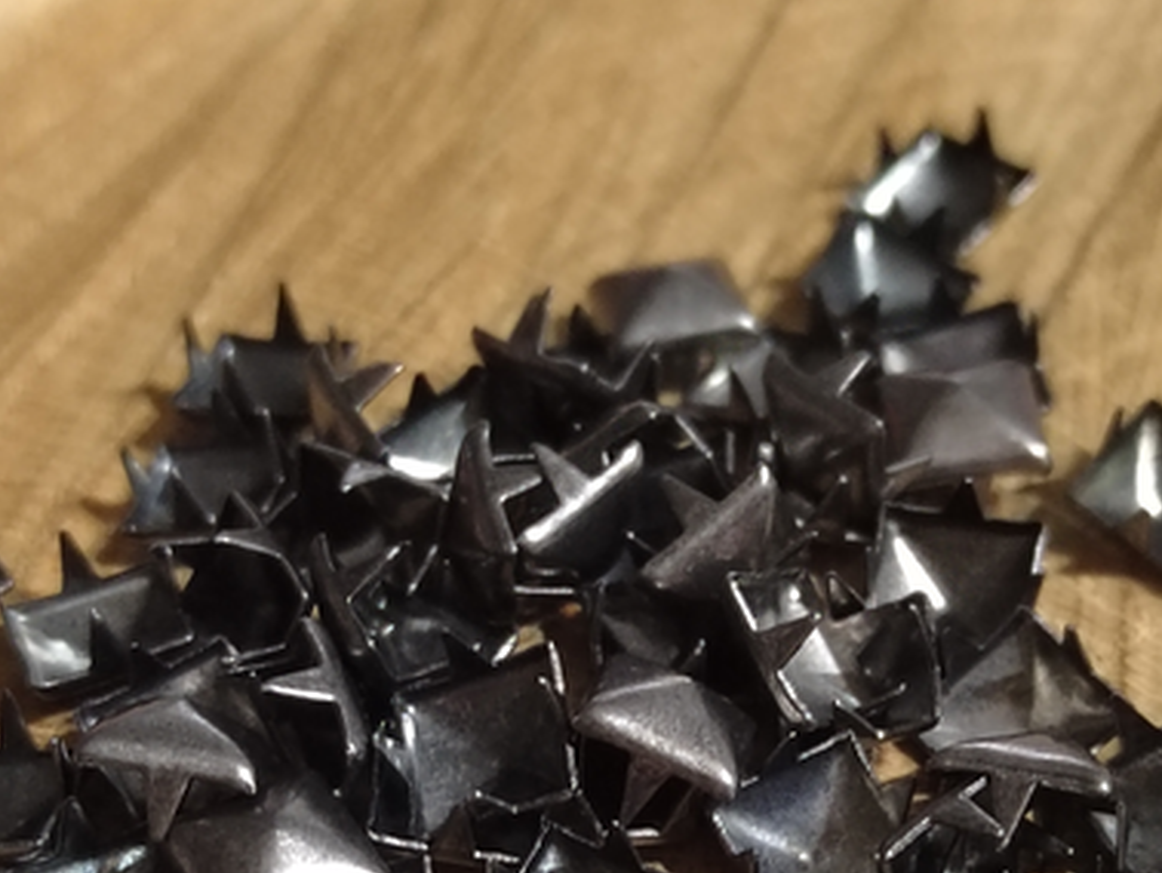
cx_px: 612
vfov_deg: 19.6
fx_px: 2452
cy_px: 861
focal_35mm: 73
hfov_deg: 26.7
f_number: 1.9
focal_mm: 5.52
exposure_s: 1/50
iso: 3397
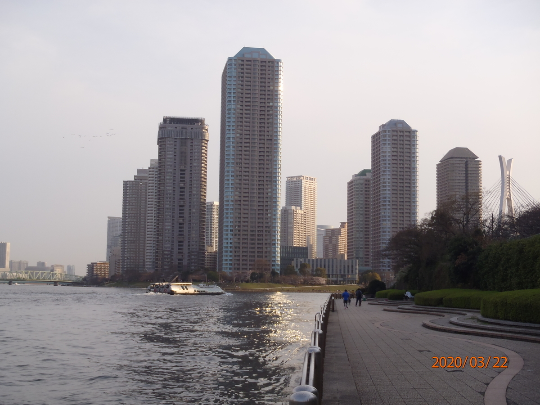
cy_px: 202
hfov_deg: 38.9
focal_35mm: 49
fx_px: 764
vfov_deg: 29.7
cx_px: 270
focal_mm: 8.8
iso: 80
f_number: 4.9
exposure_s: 1/250
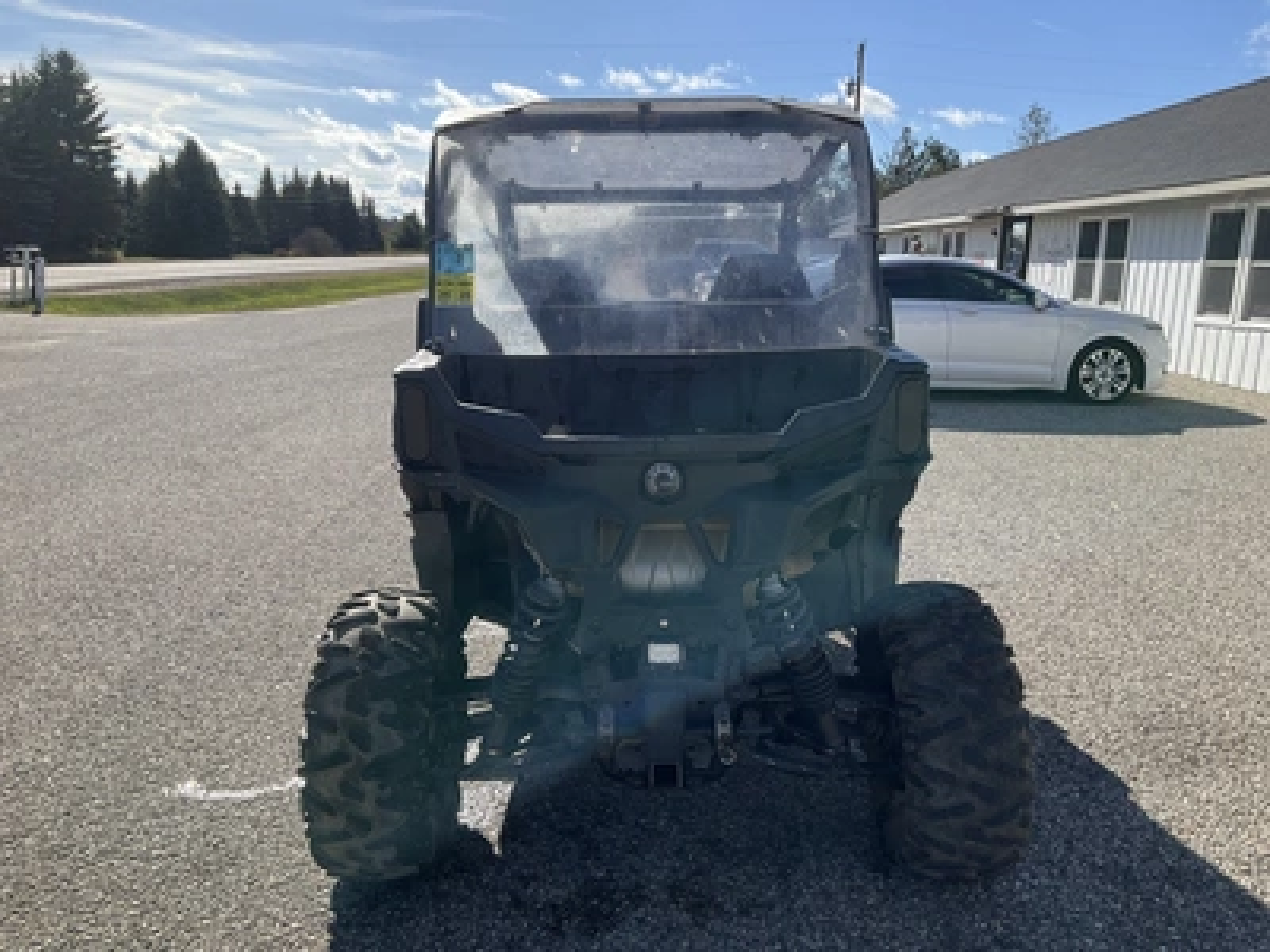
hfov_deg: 61.7
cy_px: 476
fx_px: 1064
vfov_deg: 48.2
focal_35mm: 29
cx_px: 635
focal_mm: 3
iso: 25
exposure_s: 1/1675
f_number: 1.8
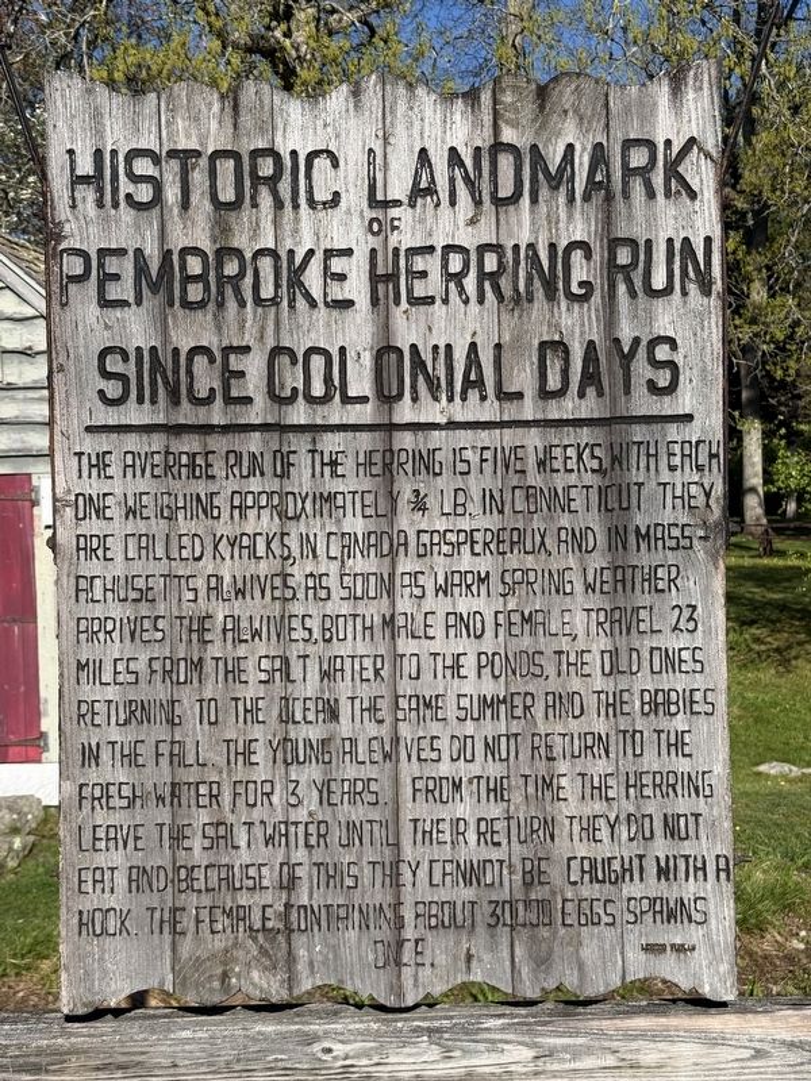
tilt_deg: +0.5
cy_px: 540
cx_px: 406
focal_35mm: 48
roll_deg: +0.7
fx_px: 1499
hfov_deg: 30.3
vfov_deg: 39.7
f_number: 1.78
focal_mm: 6.76
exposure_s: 1/5587
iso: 64
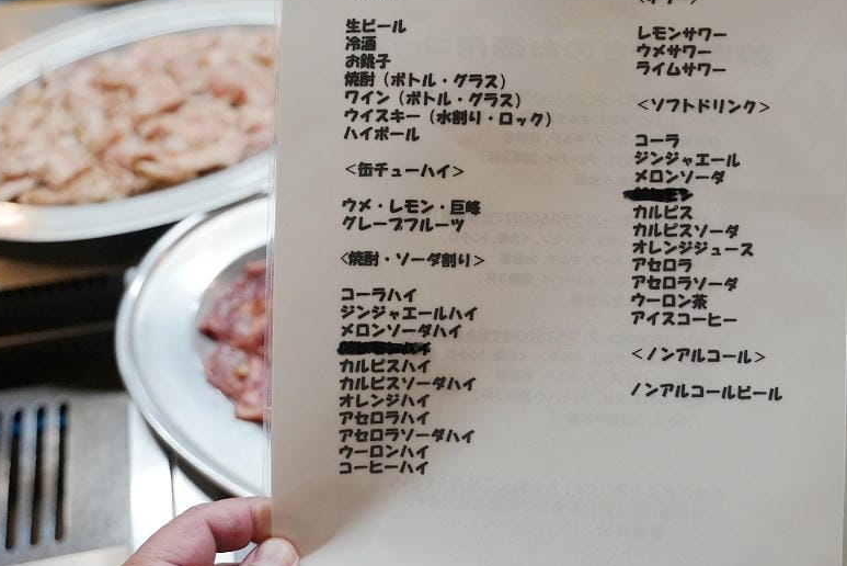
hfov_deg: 43.4
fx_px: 1059
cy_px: 229
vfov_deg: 29.8
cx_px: 502
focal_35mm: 45
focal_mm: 29
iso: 1600
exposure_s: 1/160
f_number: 3.5
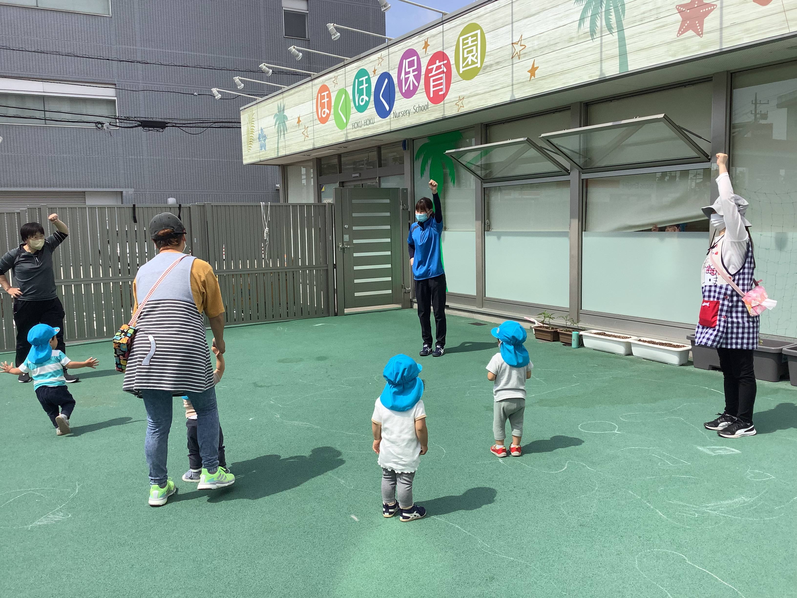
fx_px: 714
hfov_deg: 58.4
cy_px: 299
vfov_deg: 45.4
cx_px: 398
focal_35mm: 31
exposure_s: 1/1314
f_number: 2.4
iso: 25
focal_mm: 3.3
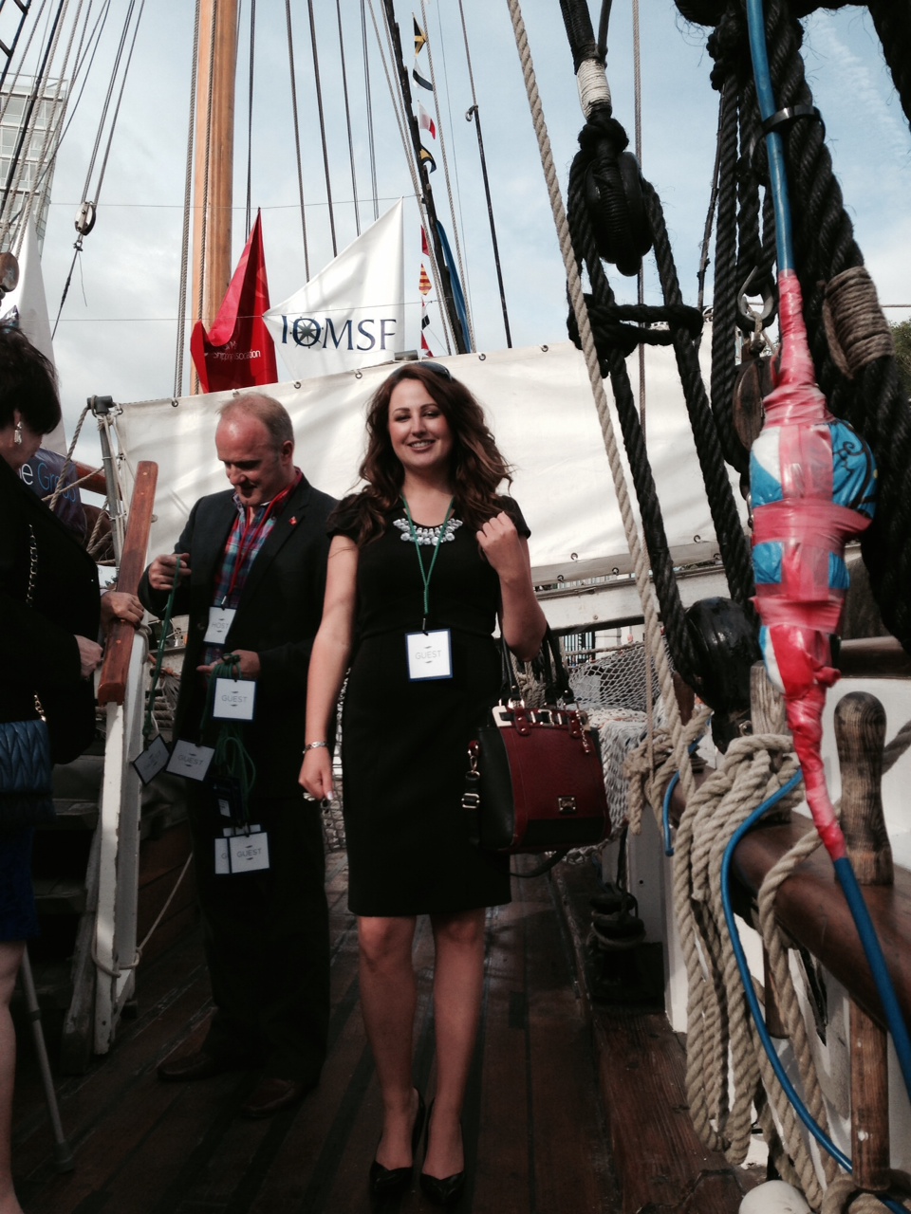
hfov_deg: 42.9
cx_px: 456
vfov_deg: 55.4
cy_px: 607
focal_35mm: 33
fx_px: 1158
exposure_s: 1/1043
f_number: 2.4
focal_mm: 4.12
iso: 50
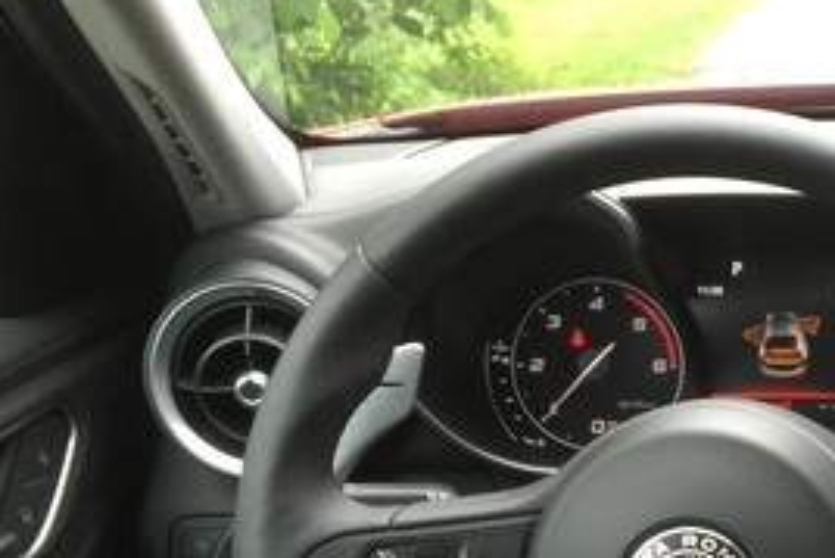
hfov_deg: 25.3
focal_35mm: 72
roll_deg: -0.3
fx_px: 1671
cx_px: 991
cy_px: 611
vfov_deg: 18.3
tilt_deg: -24.3
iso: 32
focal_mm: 4.15
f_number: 2.2
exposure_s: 1/33
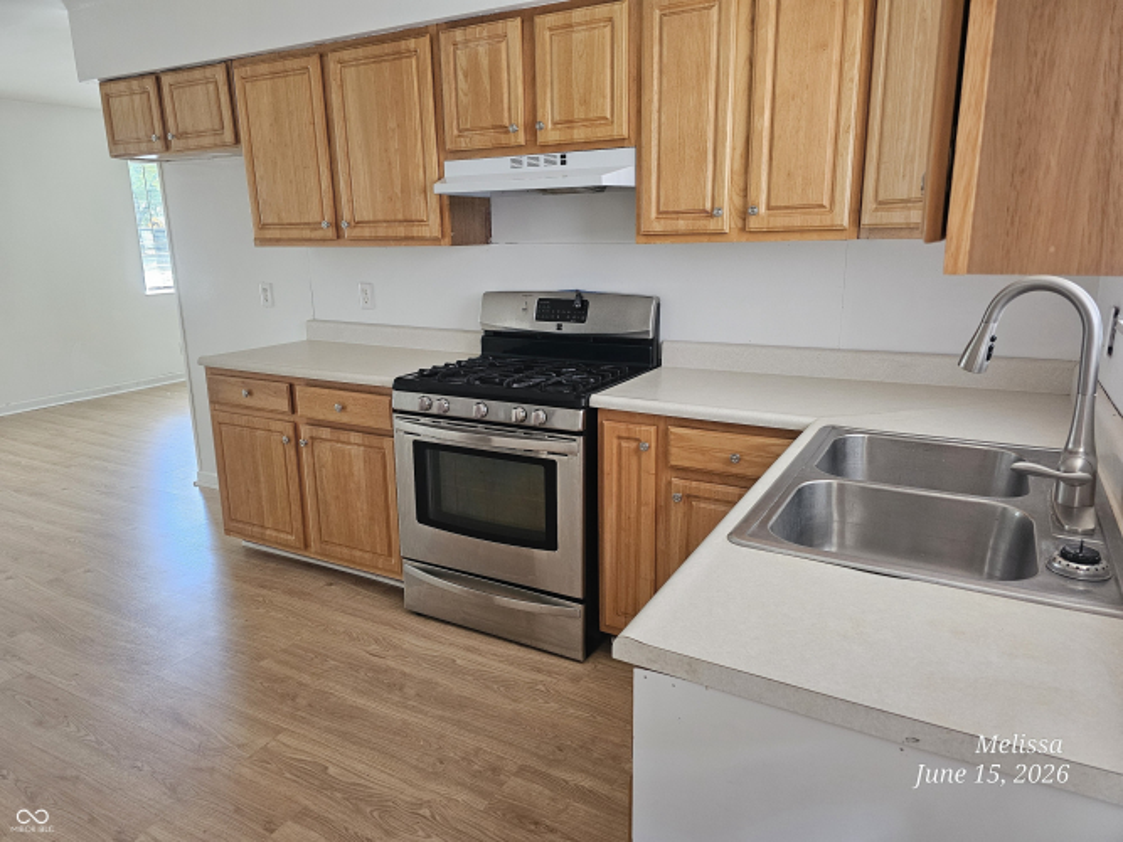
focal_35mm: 23
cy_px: 421
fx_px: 746
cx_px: 562
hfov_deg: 73.9
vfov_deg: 58.9
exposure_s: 1/120
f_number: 1.7
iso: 400
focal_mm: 6.3
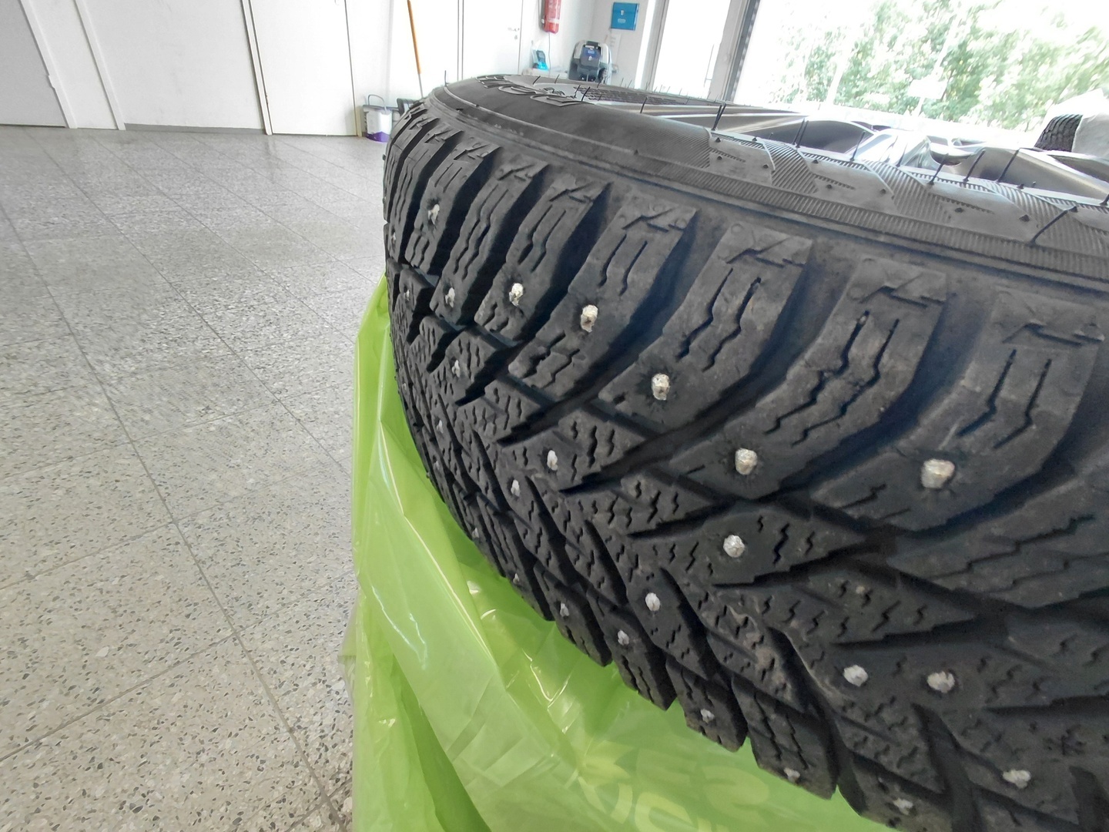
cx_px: 554
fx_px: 513
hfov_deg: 94.5
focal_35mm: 16
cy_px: 416
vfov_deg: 78.1
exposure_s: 1/50
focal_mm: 1.64
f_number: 2.2
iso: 160
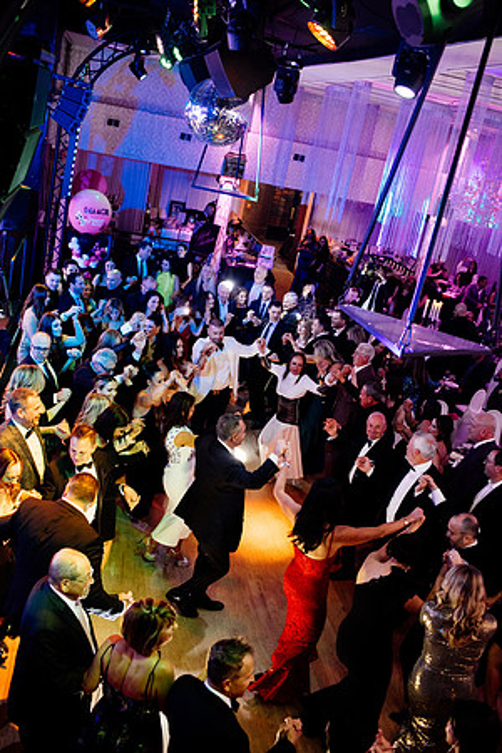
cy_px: 376
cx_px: 251
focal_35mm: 35
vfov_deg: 54.4
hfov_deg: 37.9
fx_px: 732
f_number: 2.8
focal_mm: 35
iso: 2500
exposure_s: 1/200
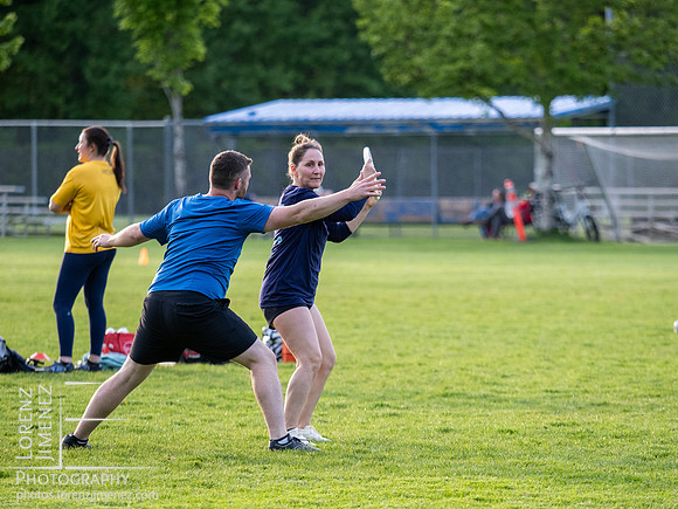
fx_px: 6149
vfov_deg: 4.7
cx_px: 394
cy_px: 254
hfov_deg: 6.3
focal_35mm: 314
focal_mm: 135
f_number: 2.8
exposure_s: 1/1000
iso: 640
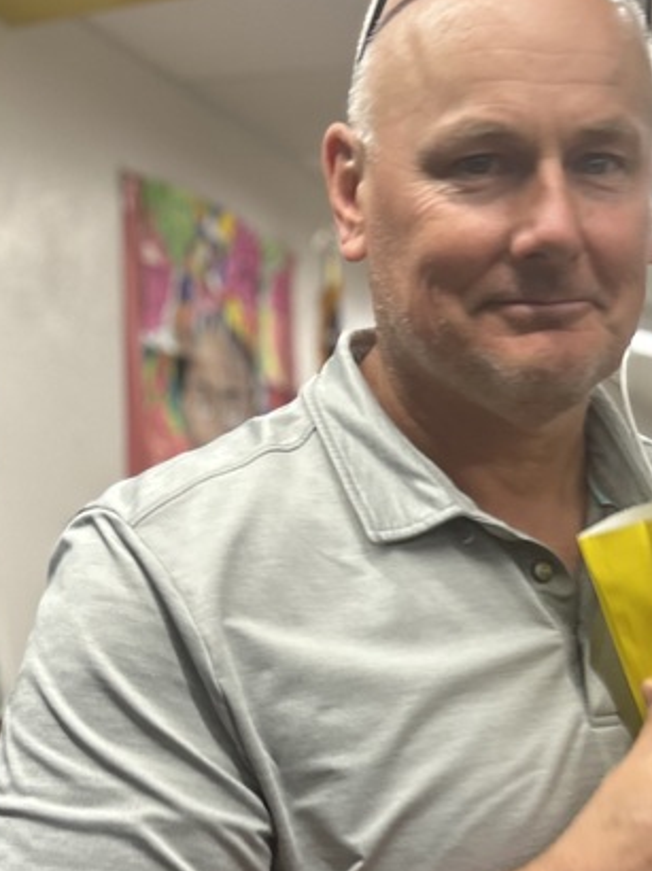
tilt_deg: +0.3
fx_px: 1634
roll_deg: +0.2
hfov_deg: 22.4
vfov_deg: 29.4
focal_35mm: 65
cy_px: 639
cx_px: 482
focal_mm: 5.7
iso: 200
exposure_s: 1/60
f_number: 1.5
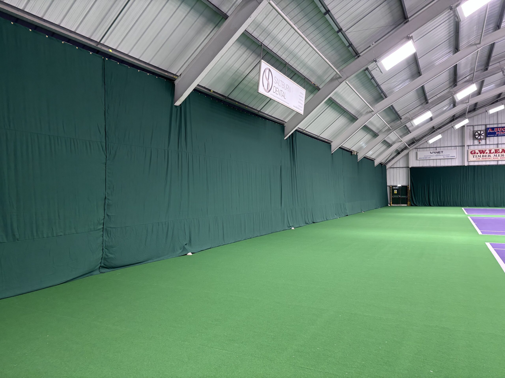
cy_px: 189
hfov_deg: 67.3
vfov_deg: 53.1
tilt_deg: +3.5
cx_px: 252
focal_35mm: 26
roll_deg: +0.2
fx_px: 379
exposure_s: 1/50
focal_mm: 5.96
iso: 125
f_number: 1.6
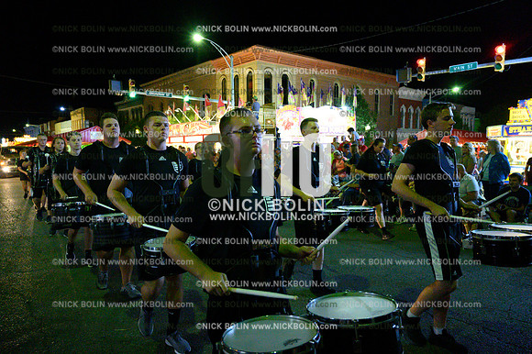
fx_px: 354
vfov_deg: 53.1
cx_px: 266
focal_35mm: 24
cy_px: 177
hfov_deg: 73.8
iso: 32000
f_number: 4
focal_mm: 24
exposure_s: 1/400
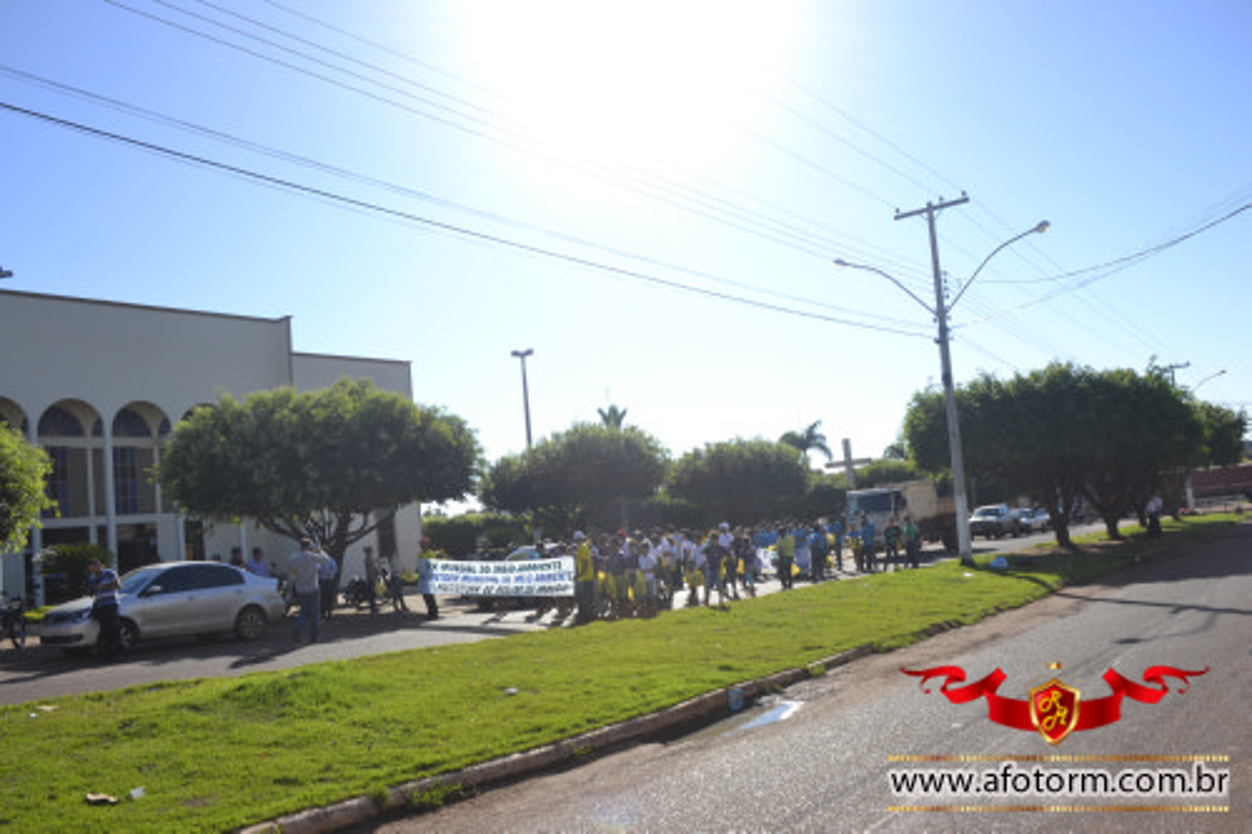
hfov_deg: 61.9
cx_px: 626
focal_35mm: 30
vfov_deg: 43.6
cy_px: 417
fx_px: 1043
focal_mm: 20
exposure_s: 1/320
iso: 100
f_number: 9
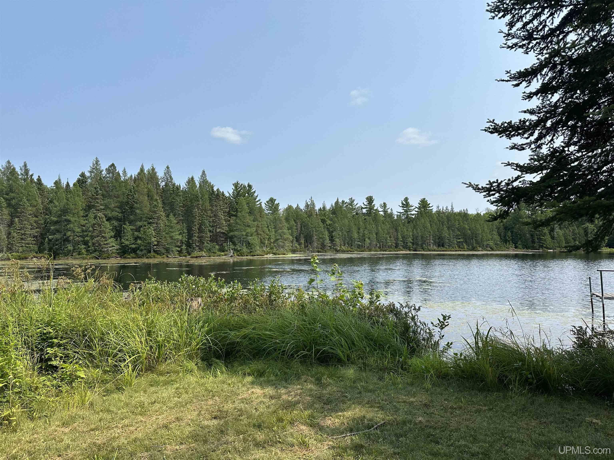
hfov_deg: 71.6
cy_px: 230
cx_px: 307
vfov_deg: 56.8
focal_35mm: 24
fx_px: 426
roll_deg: +0.4
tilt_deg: +2.3
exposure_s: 1/5000
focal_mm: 6.86
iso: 80
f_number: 1.78
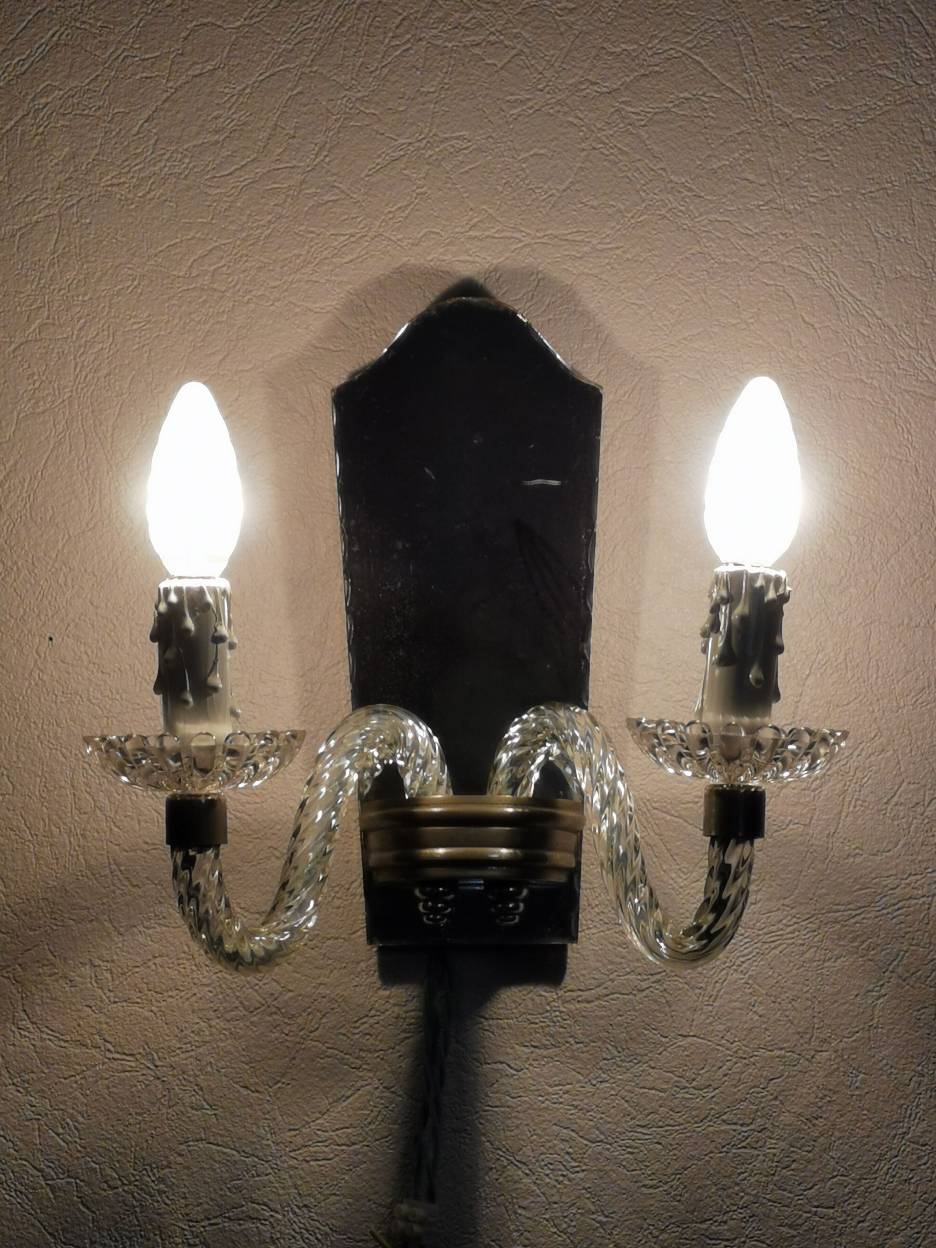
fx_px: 5336
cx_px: 468
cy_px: 624
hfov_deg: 10.0
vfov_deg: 13.3
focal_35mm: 148
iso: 50
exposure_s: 1/102
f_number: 2.4
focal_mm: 7.48
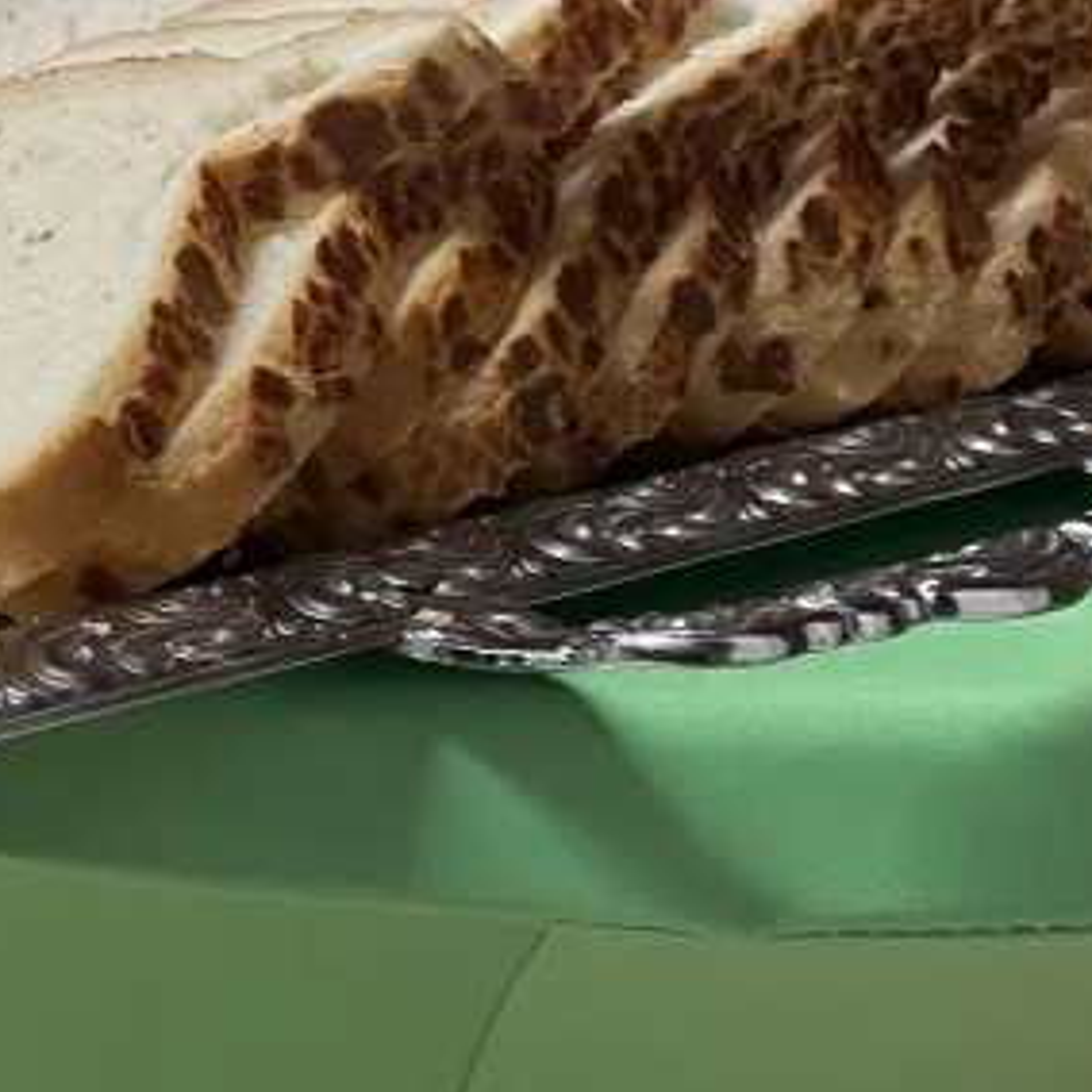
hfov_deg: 20.0
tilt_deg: -16.0
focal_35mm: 83
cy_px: 119
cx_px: -85
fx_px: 2962
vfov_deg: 20.5
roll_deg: -1.0
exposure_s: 1/50
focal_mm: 4.2
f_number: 1.6
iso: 100
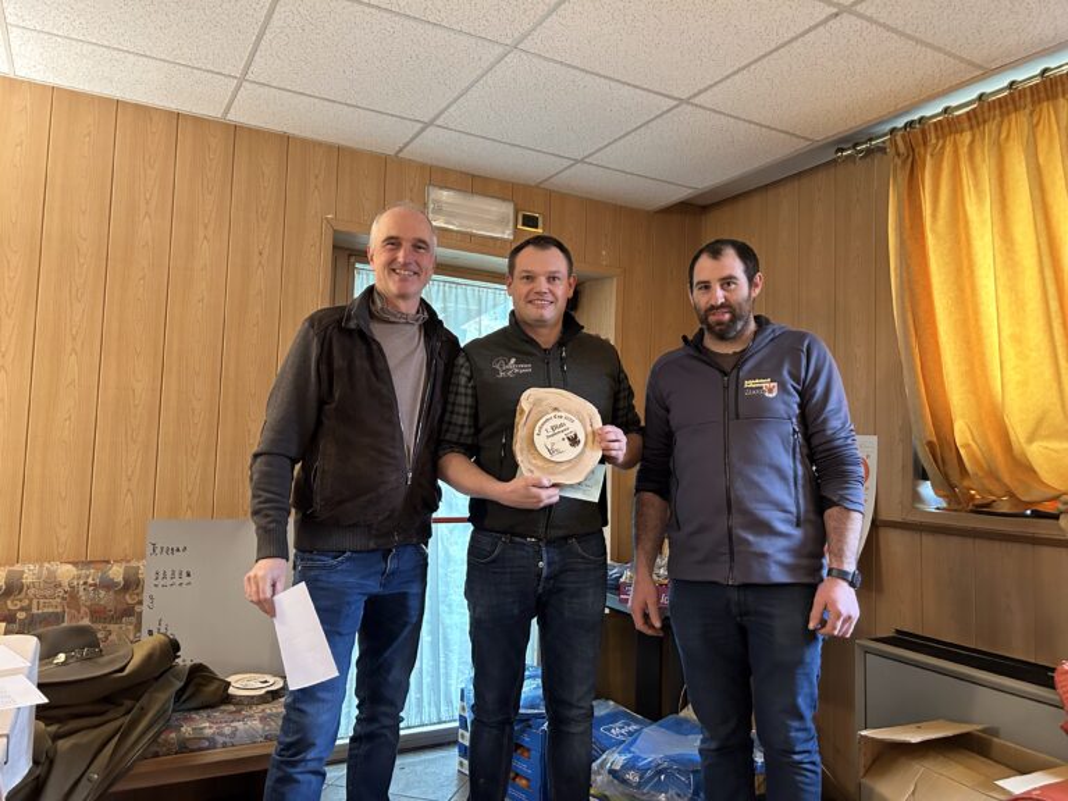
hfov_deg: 67.3
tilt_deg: +4.1
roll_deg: -1.5
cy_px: 400
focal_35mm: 26
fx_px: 802
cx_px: 534
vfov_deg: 53.1
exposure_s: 1/50
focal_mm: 5.7
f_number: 1.5
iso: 500
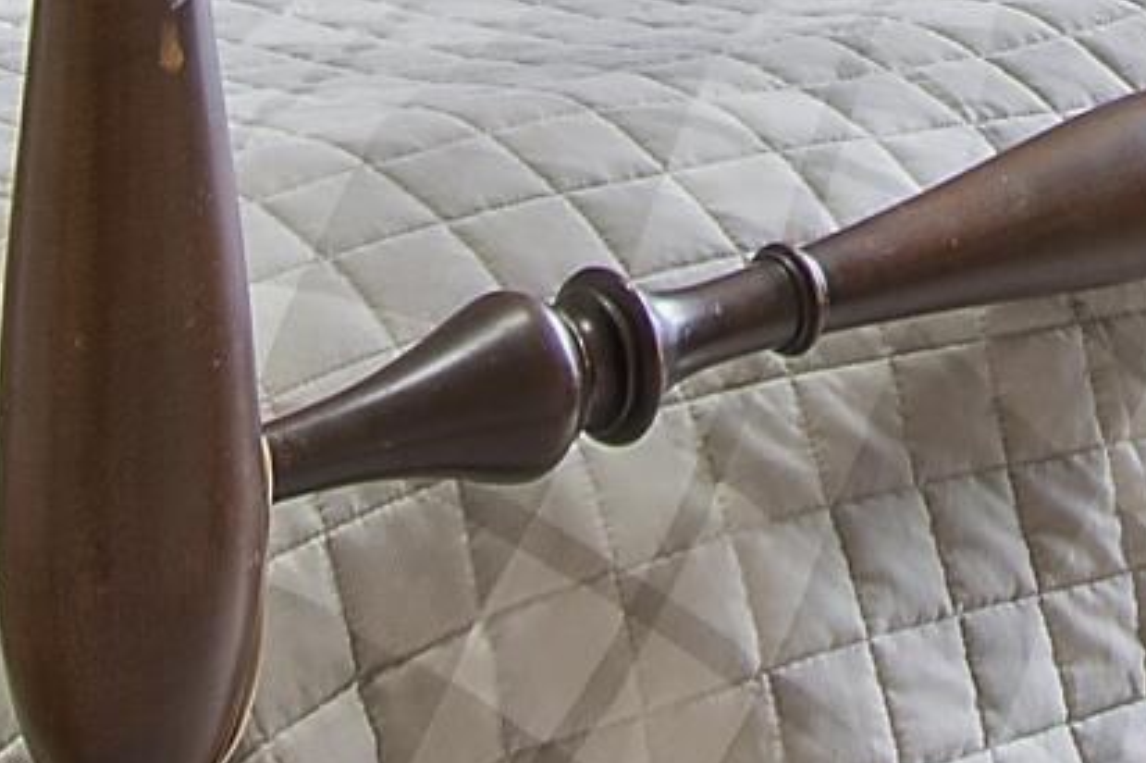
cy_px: -960
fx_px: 3468
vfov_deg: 10.9
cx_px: 1351
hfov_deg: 17.9
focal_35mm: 109
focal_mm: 10
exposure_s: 1/3
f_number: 4.5
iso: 100
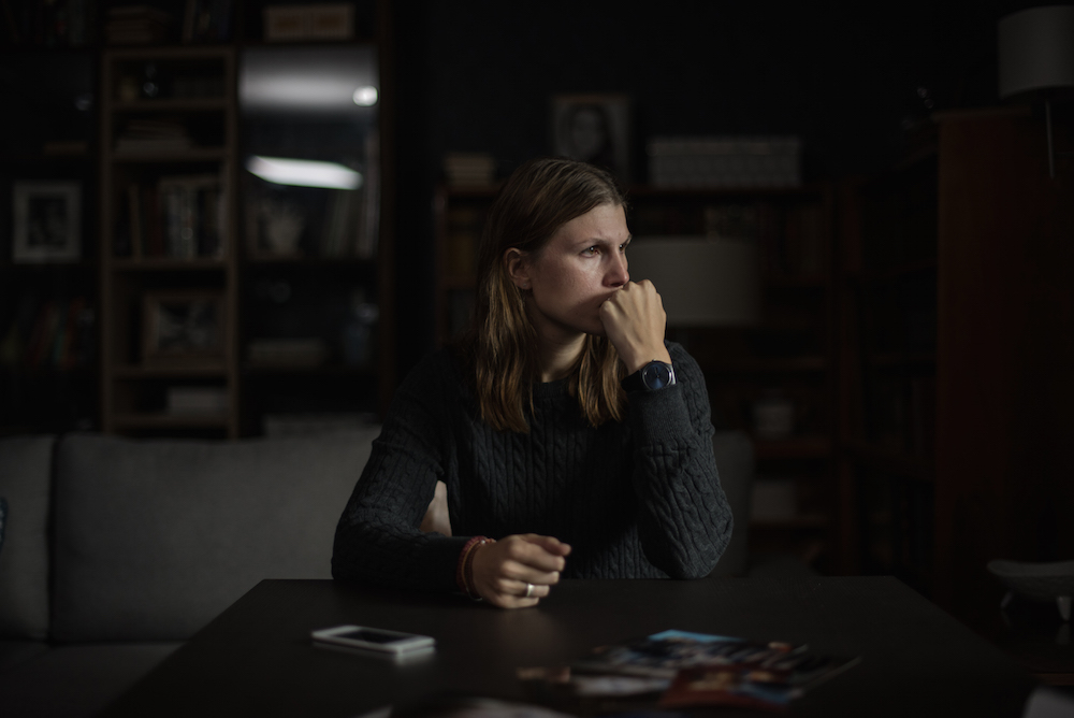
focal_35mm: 50
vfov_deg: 27.0
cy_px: 359
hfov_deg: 39.6
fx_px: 1492
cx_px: 537
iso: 320
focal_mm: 50
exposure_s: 1/60
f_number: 1.4
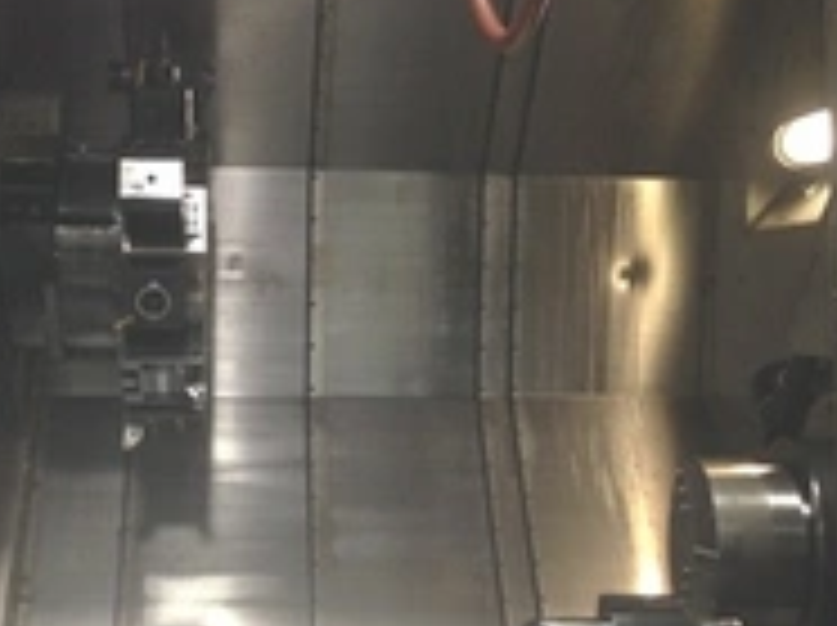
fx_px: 1715
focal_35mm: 71
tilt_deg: -1.9
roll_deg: +0.5
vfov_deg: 20.6
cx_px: 324
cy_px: 387
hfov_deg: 27.4
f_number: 2.4
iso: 100
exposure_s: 1/20
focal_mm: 4.12
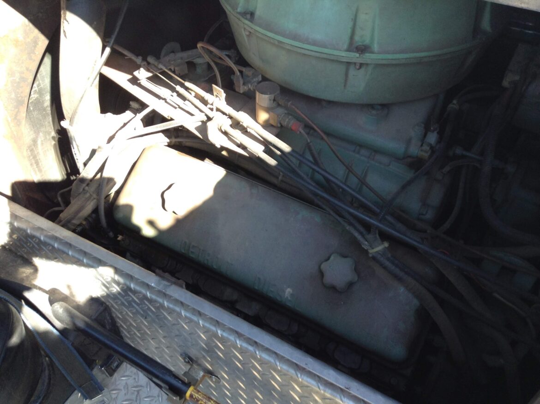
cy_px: 202
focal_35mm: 33
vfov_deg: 42.8
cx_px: 270
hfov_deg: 55.4
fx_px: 514
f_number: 2.4
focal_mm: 3.3
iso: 40
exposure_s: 1/120
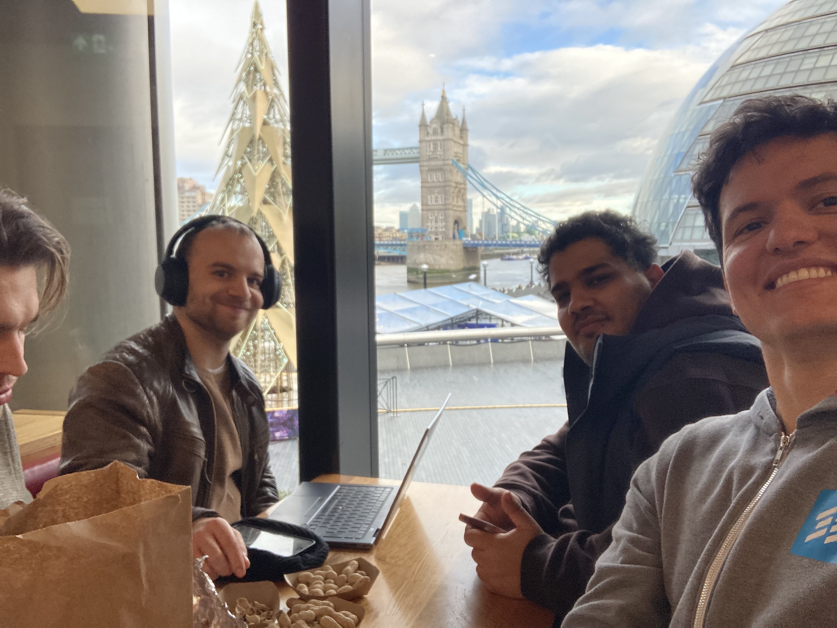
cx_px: 418
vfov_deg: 44.2
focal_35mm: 32
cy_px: 314
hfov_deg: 56.8
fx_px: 774
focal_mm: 2.87
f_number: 2.2
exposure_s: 1/232
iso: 20
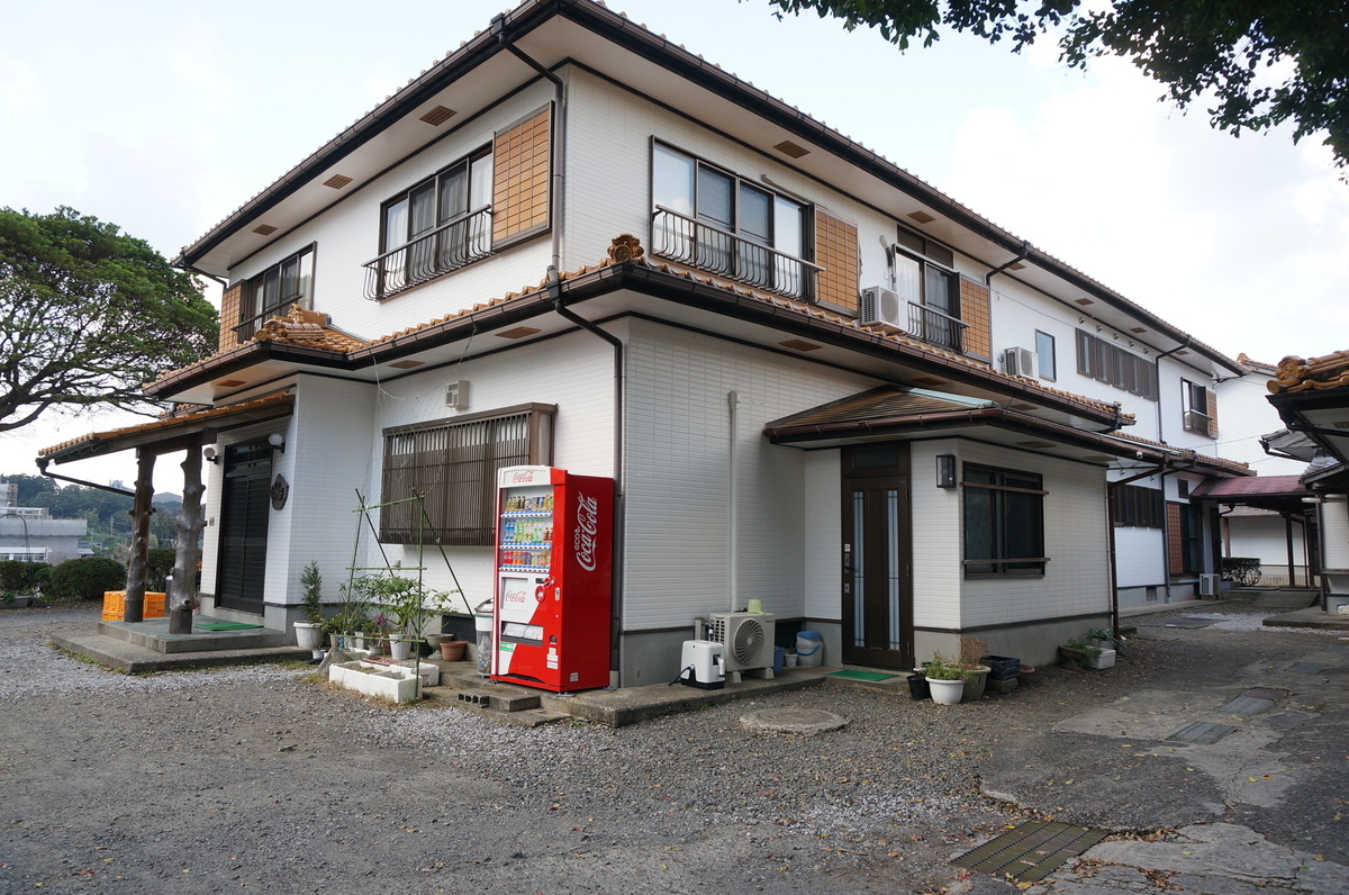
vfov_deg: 53.0
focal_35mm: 24
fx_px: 898
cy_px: 448
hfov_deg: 73.8
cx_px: 674
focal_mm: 16
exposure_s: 1/100
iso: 200
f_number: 5
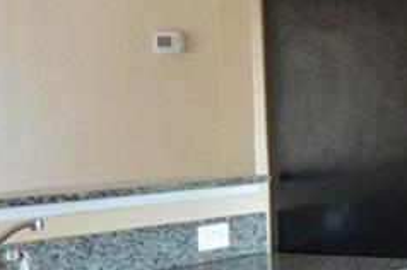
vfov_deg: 13.5
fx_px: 1140
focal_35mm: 101
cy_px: 168
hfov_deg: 17.4
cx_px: 677
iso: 1100
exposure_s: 1/60
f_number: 3.5
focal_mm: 10
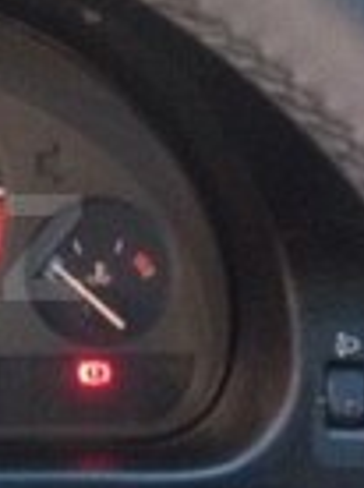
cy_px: 248
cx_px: -279
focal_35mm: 119
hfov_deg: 11.6
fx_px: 1674
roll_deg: -0.6
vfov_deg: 16.6
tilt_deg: -11.5
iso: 250
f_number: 2.4
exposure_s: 1/20
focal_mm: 4.12
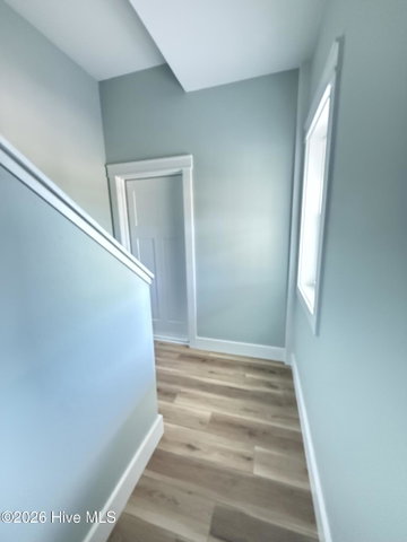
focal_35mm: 14
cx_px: 204
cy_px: 271
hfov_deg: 85.7
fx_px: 219
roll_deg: +1.4
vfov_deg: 102.1
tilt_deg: -9.7
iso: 1250
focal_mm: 2.22
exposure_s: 1/60
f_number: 2.2
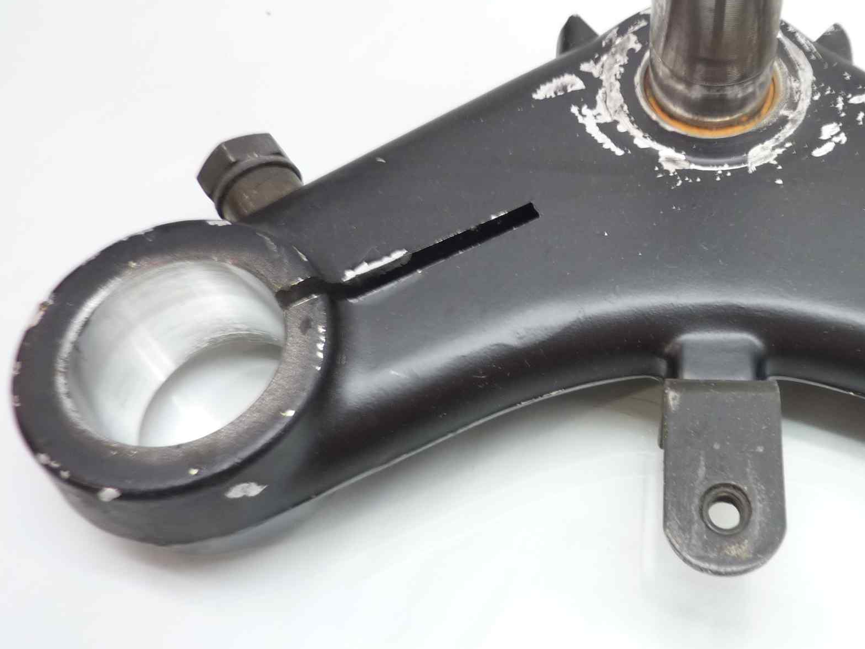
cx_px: 699
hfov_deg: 43.5
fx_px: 1025
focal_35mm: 41
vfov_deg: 35.0
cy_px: 253
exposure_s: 1/8
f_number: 3.3
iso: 125
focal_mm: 4.1
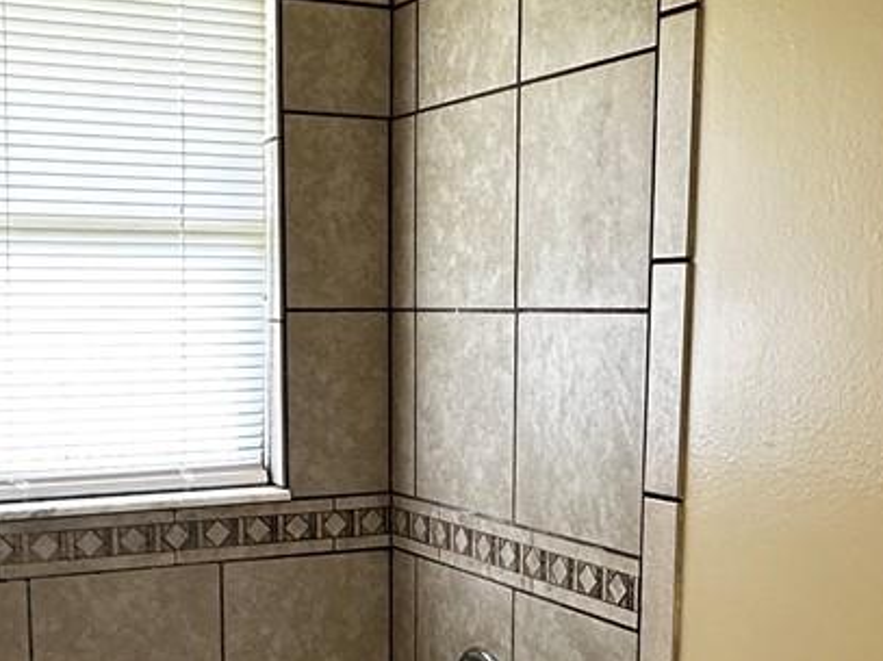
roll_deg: -0.5
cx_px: 395
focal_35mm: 55
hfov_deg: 34.9
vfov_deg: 26.1
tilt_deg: -9.0
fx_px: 1403
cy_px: 531
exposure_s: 1/120
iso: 320
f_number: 2.2
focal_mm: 2.22
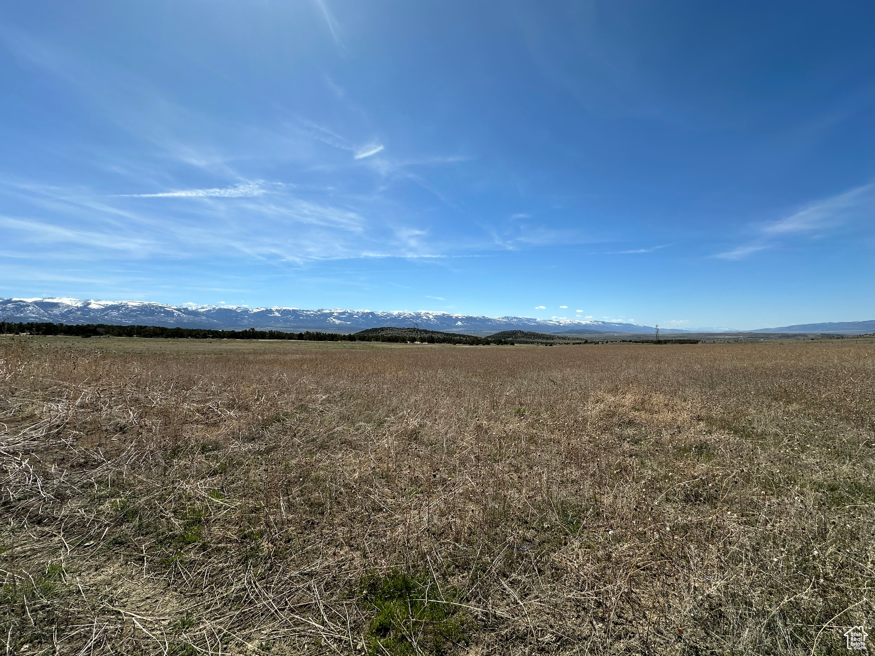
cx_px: 438
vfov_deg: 85.7
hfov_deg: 102.1
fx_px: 354
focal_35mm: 14
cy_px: 328
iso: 50
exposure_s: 1/3509
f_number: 2.2
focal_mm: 2.22
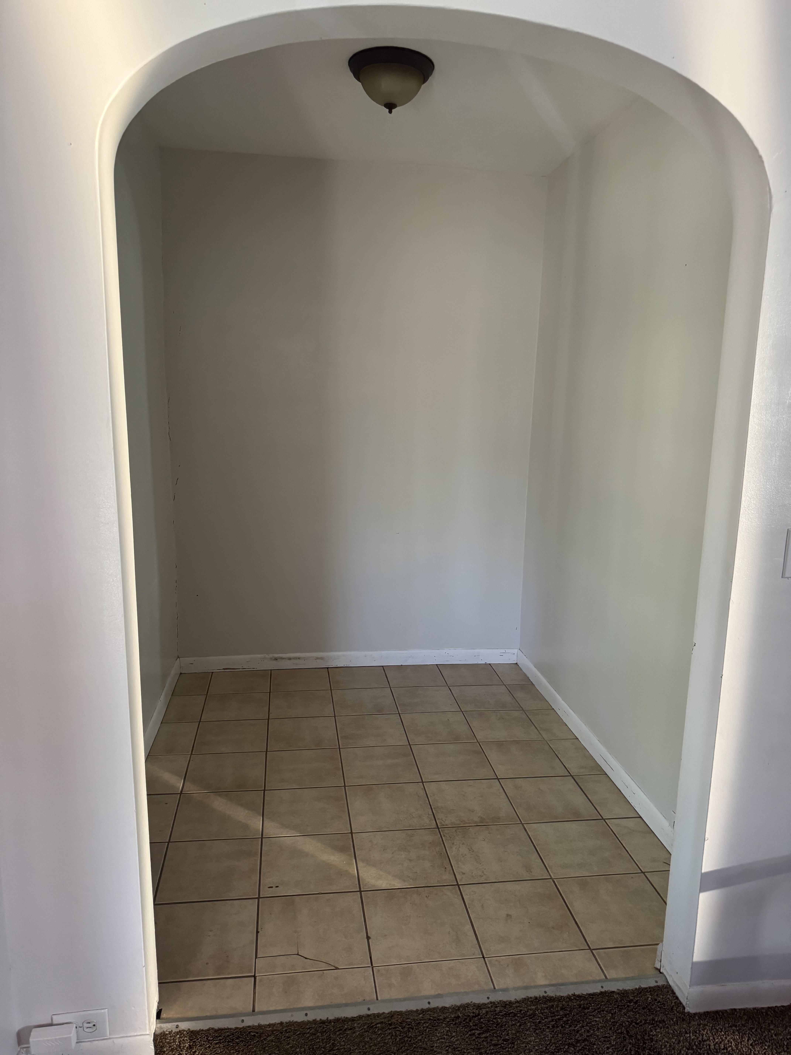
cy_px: 528
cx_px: 396
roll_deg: -1.4
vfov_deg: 71.6
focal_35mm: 24
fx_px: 731
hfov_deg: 56.8
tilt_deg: -10.4
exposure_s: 1/60
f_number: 1.78
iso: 500
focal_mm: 6.76
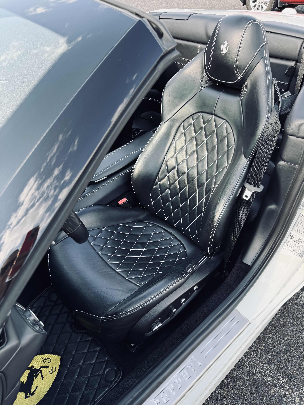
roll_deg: +2.7
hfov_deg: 56.8
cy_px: 202
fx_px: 281
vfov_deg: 71.6
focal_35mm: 24
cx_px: 152
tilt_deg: -40.5
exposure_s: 1/243
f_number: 1.78
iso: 64
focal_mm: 6.76
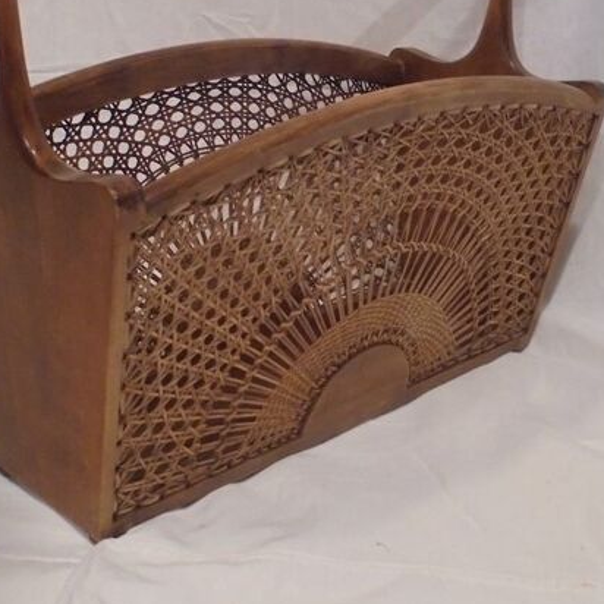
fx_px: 1105
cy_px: 170
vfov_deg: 30.2
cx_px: 266
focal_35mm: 56
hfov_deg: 30.5
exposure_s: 1/13
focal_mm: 5.3
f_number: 3.7
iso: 400
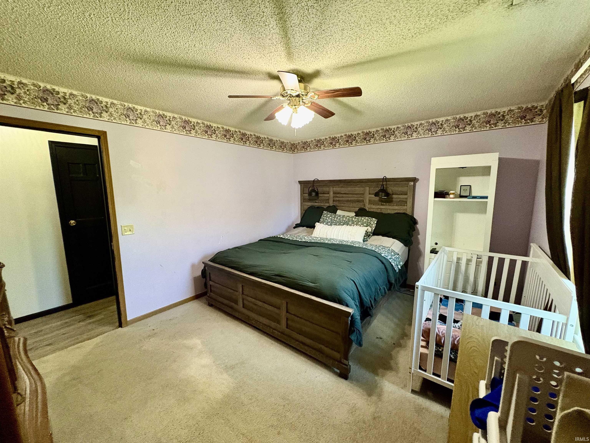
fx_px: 239
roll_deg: +1.5
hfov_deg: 102.1
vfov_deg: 85.7
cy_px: 222
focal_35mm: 14
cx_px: 295
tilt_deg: -9.8
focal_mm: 2.22
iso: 640
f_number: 2.2
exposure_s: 1/60
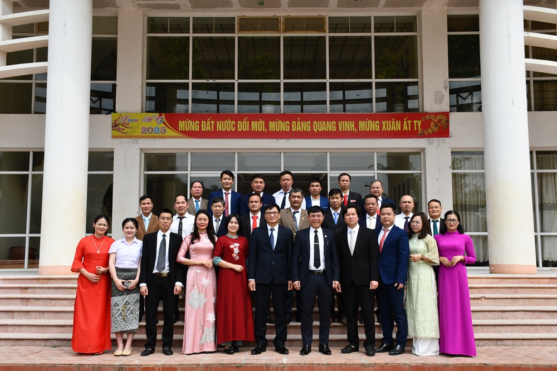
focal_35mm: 39
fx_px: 603
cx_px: 278
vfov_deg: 34.2
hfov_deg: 49.6
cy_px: 186
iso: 110
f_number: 8
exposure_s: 1/250
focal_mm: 26
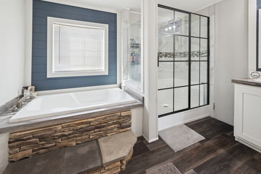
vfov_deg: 81.3
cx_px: 130
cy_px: 87
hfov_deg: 104.2
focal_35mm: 14
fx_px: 102
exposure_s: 1/50
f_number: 9
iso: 400
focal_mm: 14
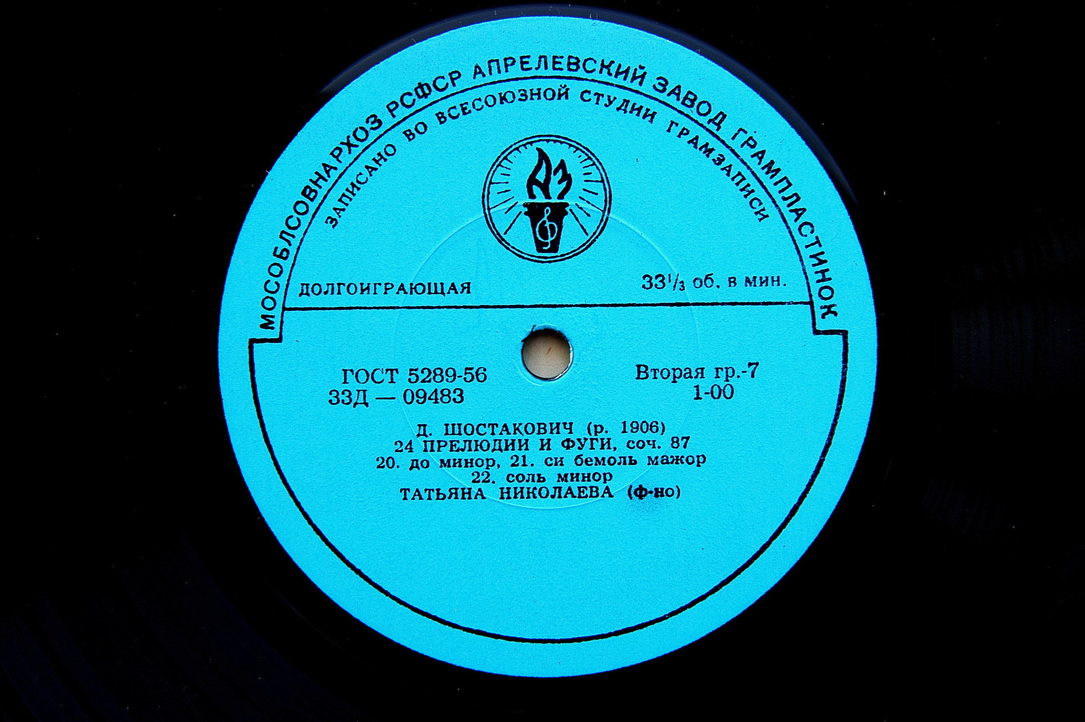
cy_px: 361
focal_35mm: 52
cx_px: 542
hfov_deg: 37.9
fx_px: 1581
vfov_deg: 25.7
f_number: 5
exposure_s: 1/90
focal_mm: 35
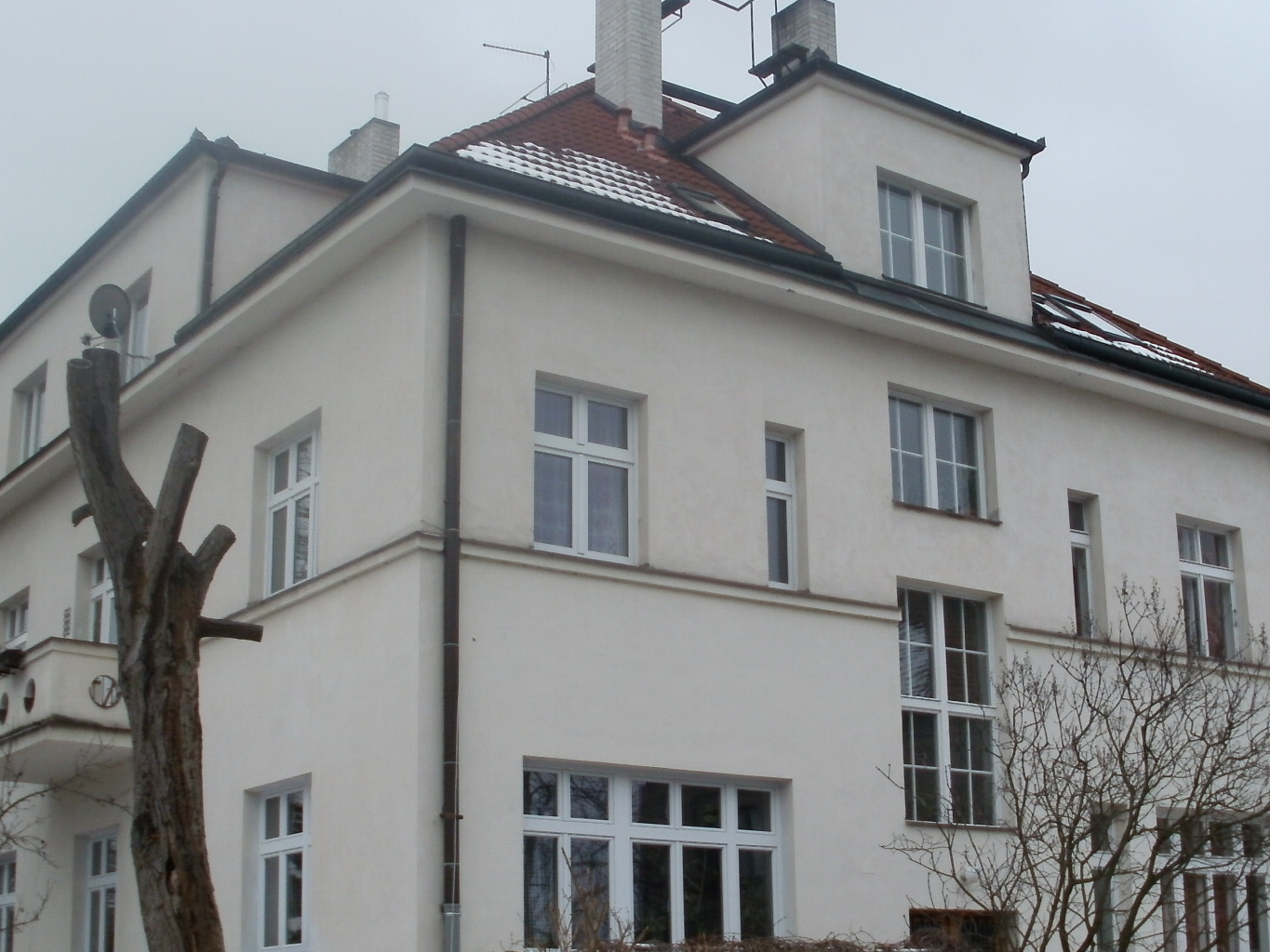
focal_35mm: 54
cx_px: 702
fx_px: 1981
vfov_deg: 26.9
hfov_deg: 35.5
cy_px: 604
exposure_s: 1/250
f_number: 3.5
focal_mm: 6.3
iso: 100
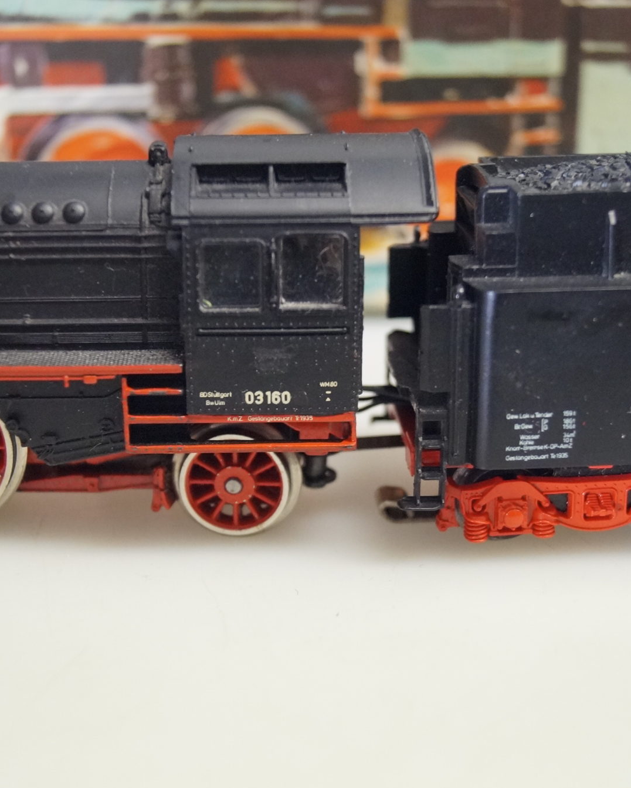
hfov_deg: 25.3
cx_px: 253
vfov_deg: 31.5
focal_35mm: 60
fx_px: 1401
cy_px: 399
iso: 2000
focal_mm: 28
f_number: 4.5
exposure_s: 1/160
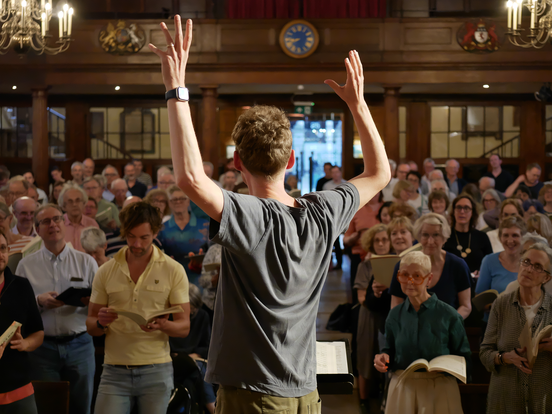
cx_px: 276
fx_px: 1117
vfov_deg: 21.0
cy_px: 207
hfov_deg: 27.8
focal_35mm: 70
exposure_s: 1/125
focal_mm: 35
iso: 3200
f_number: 2.8
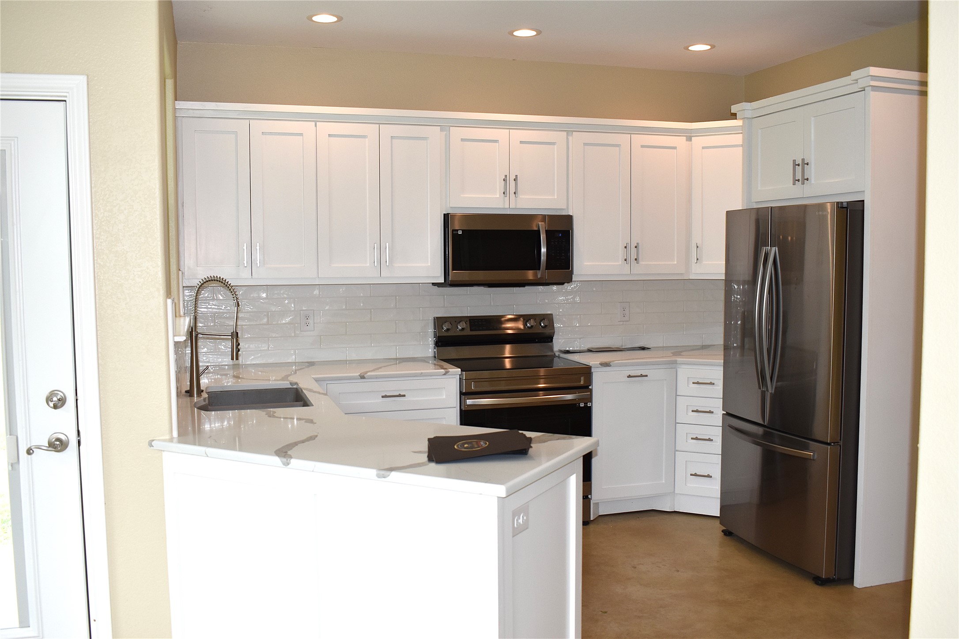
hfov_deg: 57.2
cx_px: 480
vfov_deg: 40.0
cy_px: 320
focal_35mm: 33
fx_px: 879
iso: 400
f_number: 5.6
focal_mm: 22
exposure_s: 1/125
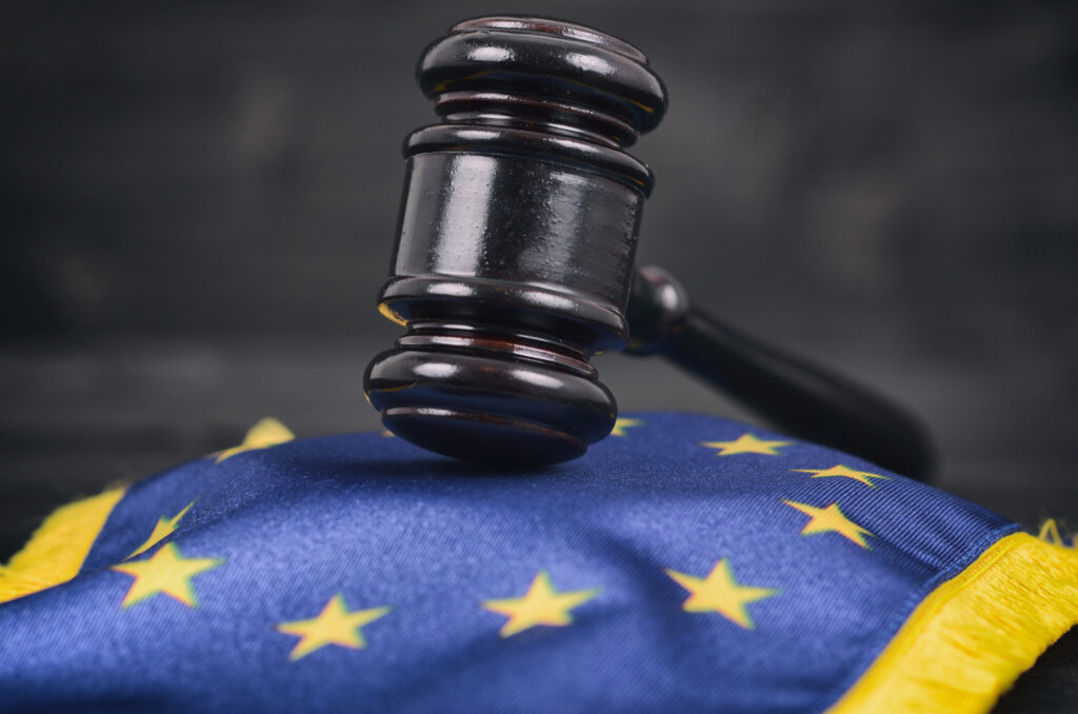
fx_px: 3810
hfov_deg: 16.1
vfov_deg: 10.7
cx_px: 539
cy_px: 357
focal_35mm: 128
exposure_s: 1/20
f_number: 4.5
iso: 100
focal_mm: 85
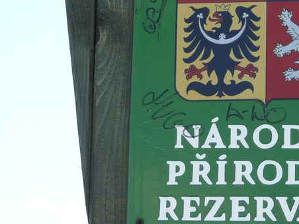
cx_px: 247
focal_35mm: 207
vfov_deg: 7.2
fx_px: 1788
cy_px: 63
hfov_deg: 9.5
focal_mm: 19.2
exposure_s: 1/250
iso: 100
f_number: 4
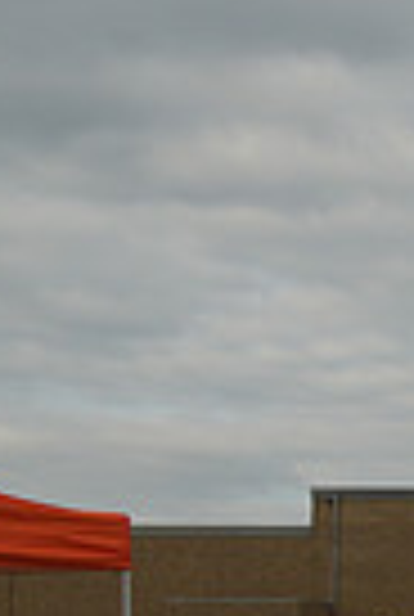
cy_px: 607
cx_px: 1170
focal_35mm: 114
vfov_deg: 17.5
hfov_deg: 9.8
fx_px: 1956
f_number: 10
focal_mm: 18
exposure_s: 1/160
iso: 100
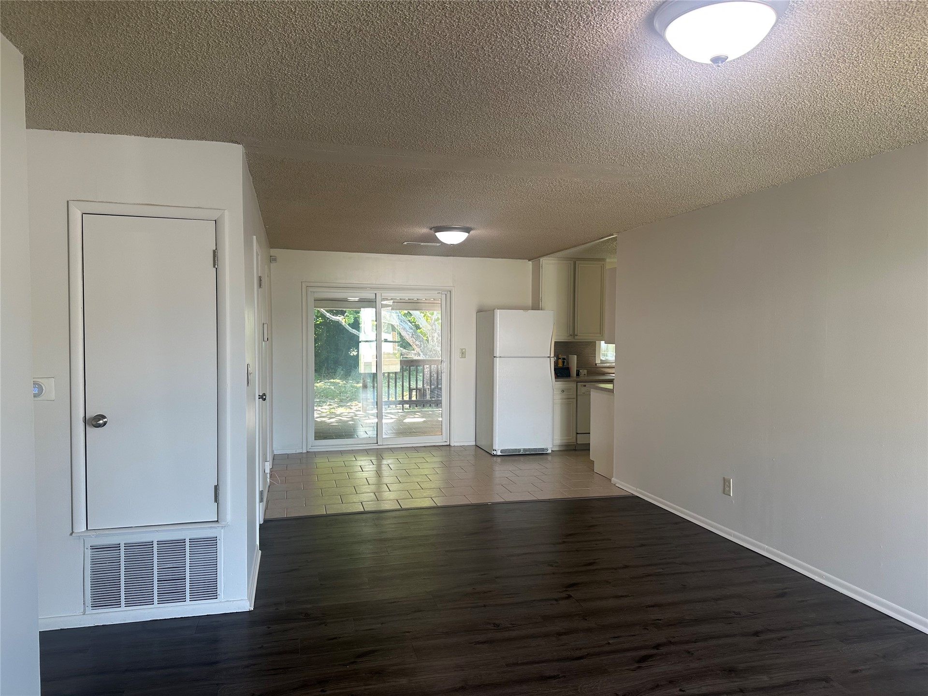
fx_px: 643
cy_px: 348
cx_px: 464
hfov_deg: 71.6
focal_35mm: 24
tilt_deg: -1.9
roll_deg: -0.6
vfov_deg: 56.8
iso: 80
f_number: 1.78
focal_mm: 6.86
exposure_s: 1/63
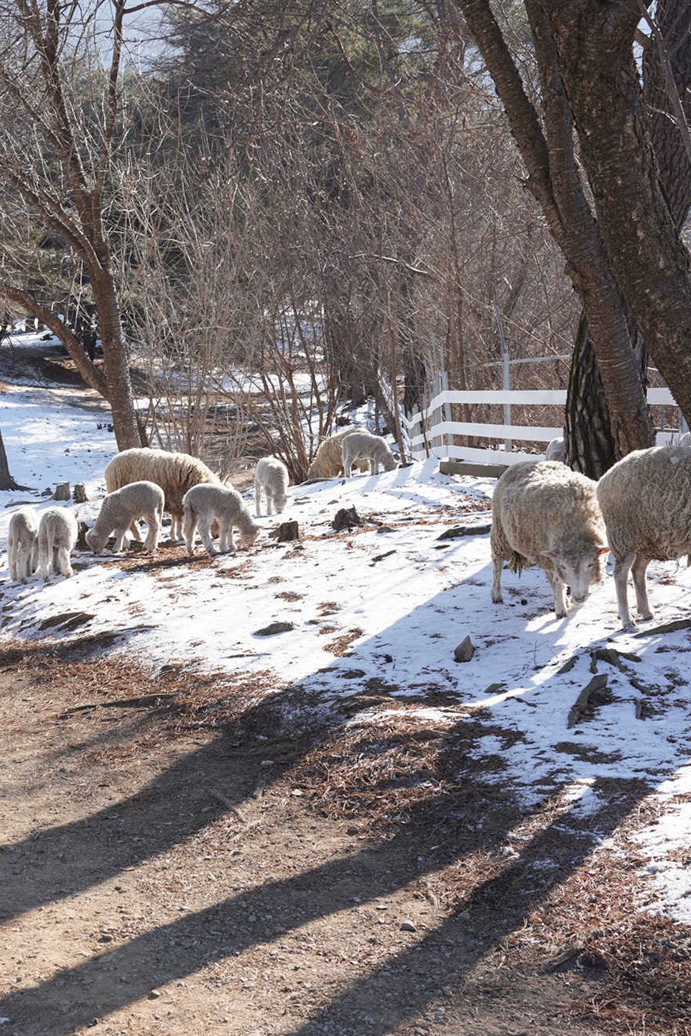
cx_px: 149
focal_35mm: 55
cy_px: 515
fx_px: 1583
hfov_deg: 24.3
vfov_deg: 36.2
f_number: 9
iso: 100
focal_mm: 36
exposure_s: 1/100
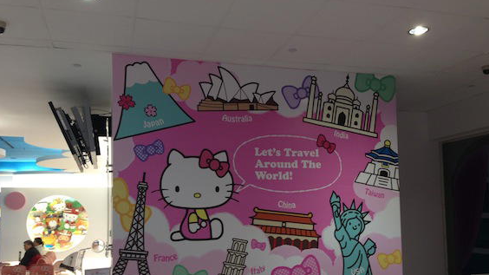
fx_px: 480
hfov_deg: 54.0
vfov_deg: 31.7
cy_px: 184
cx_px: 249
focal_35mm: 37
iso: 50
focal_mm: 4.12
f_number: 2.4
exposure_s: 1/20
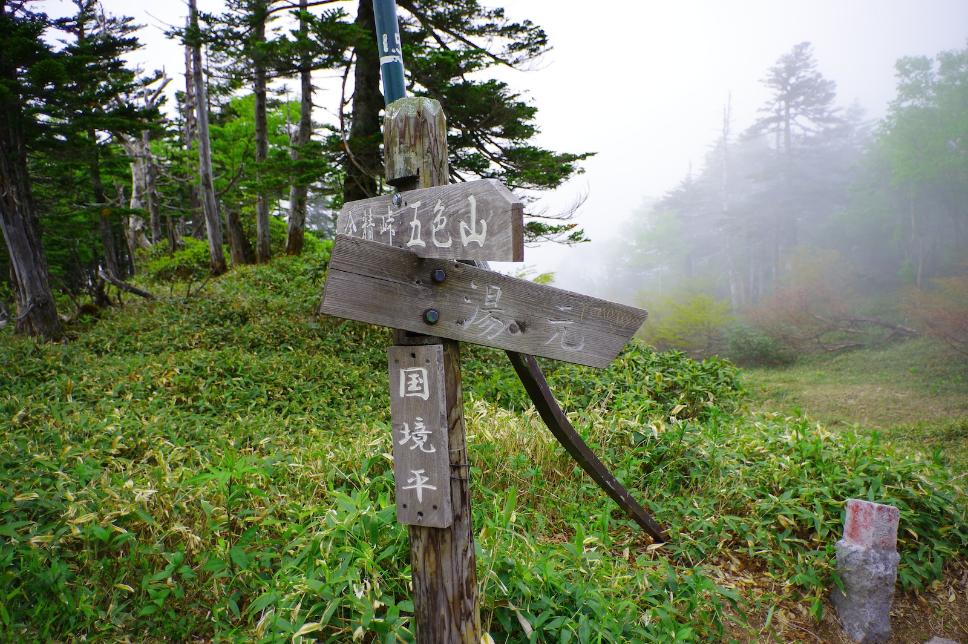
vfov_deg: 57.1
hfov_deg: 78.6
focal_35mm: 22
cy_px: 322
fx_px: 591
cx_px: 484
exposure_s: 1/500
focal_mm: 15
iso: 200
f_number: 4
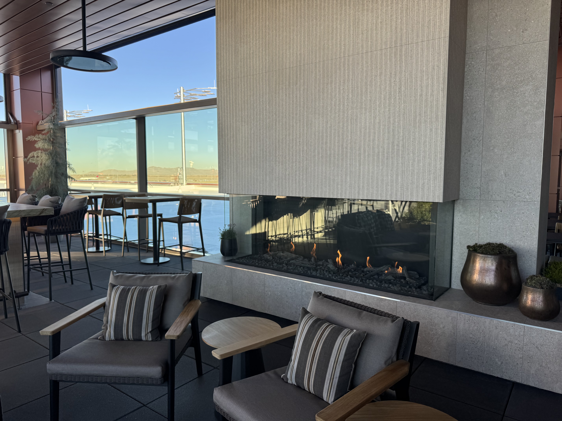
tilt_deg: -7.4
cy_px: 210
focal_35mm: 24
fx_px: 390
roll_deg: -0.3
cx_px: 281
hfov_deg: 71.6
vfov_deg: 56.8
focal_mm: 6.76
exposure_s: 1/792
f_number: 1.78
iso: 80
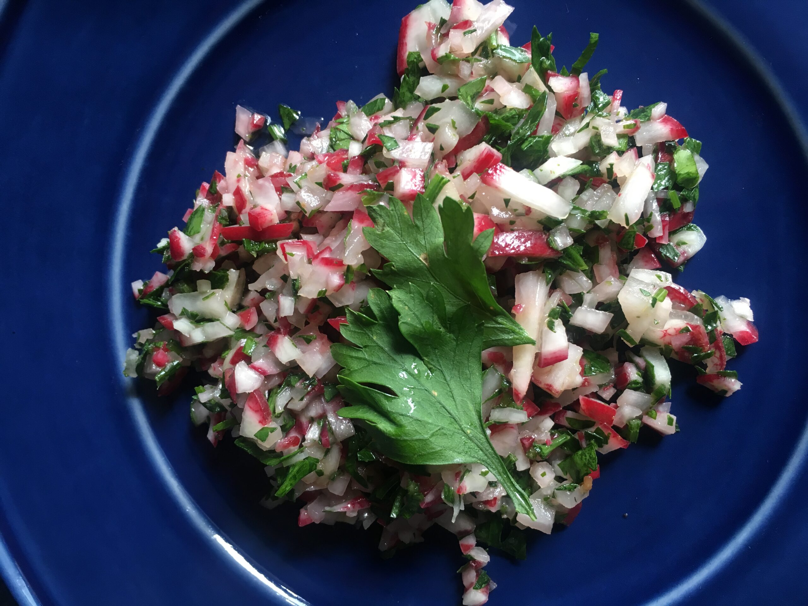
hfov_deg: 61.7
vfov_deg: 48.2
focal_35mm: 29
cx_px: 404
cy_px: 303
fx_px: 677
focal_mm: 4.15
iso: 50
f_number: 2.2
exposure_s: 1/30
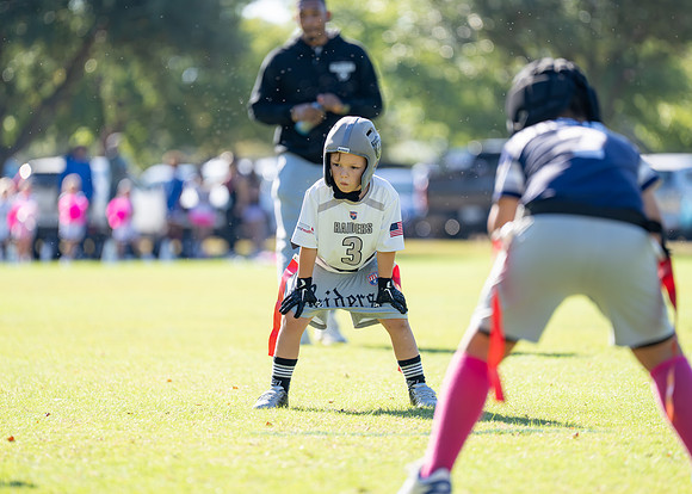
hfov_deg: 8.3
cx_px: 338
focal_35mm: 244
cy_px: 231
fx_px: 4790
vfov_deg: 5.9
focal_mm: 200
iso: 250
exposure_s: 1/2000
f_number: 2.8
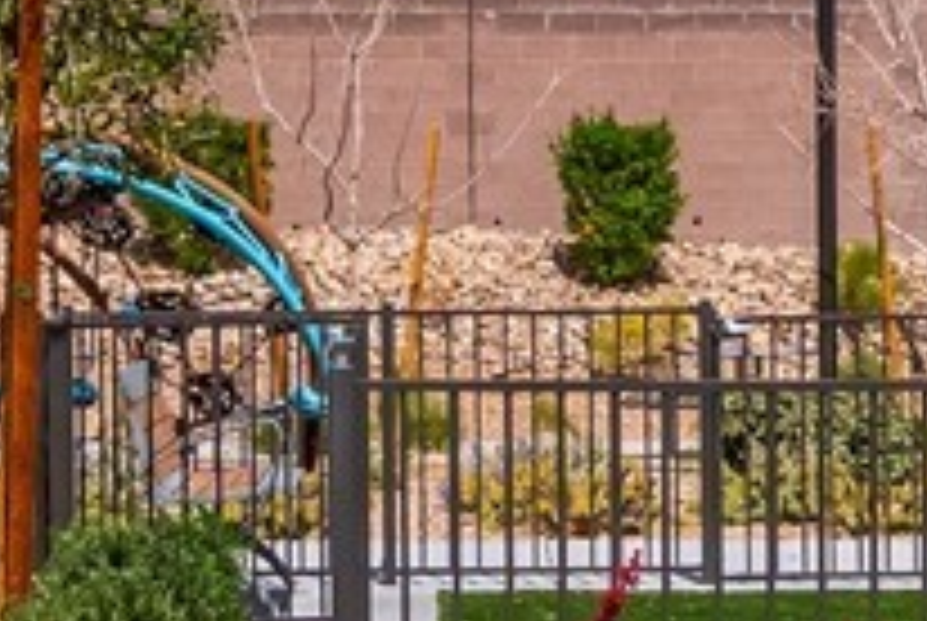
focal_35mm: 221
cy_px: 198
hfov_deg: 9.3
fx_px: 5699
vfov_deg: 6.2
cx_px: 772
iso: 500
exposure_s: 1/8000
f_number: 8
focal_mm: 28
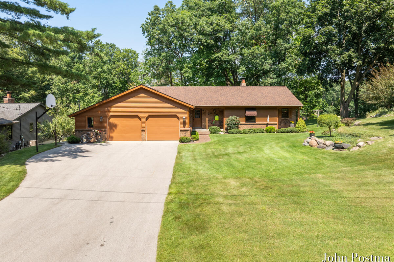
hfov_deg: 71.5
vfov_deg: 51.2
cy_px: 121
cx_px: 197
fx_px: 274
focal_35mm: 25
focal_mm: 12.29
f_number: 8
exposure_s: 1/200
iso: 100
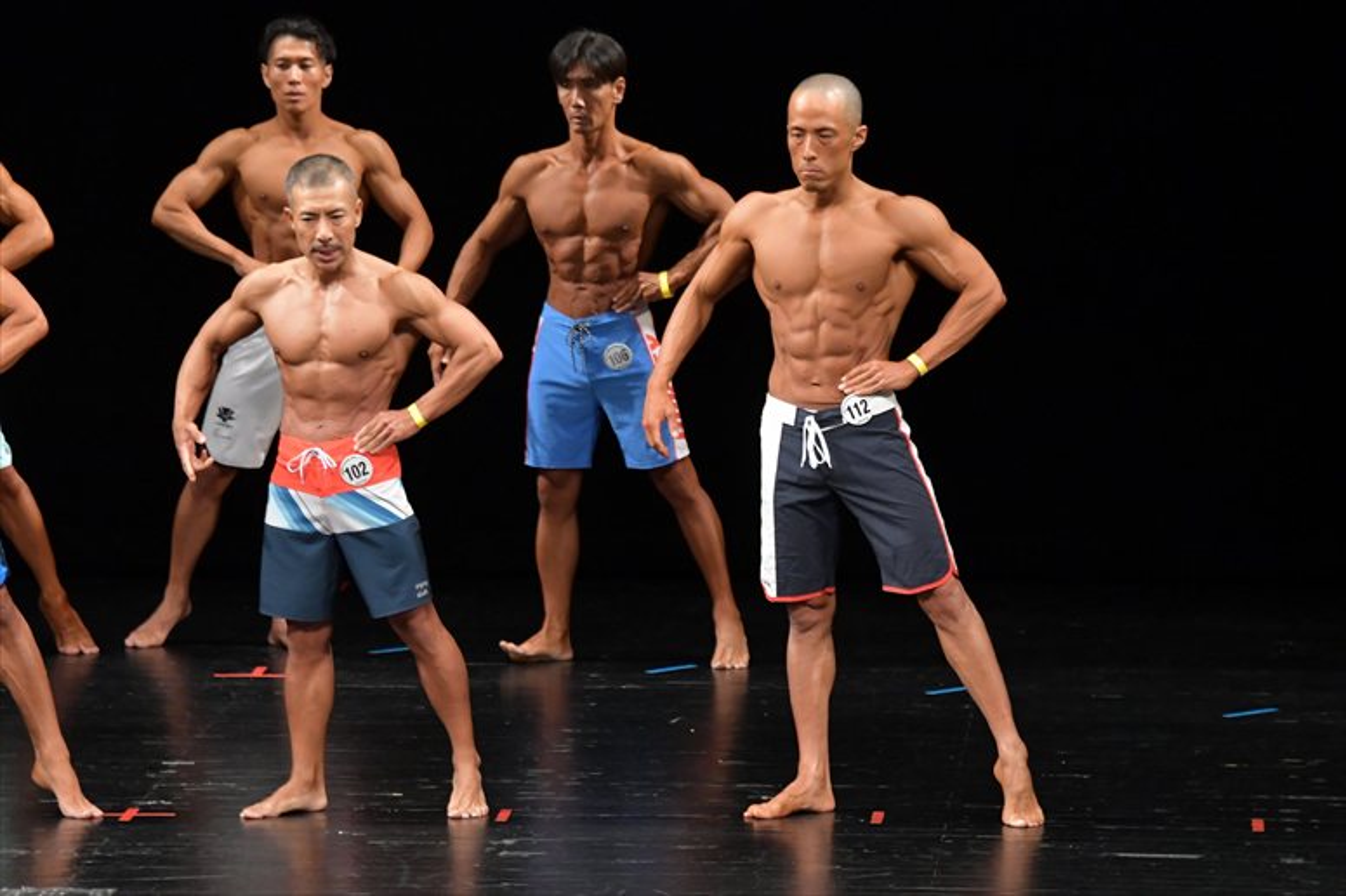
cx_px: 673
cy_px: 448
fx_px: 10090
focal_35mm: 270
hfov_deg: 7.6
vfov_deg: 5.1
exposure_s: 1/400
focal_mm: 180
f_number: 5.6
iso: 3200
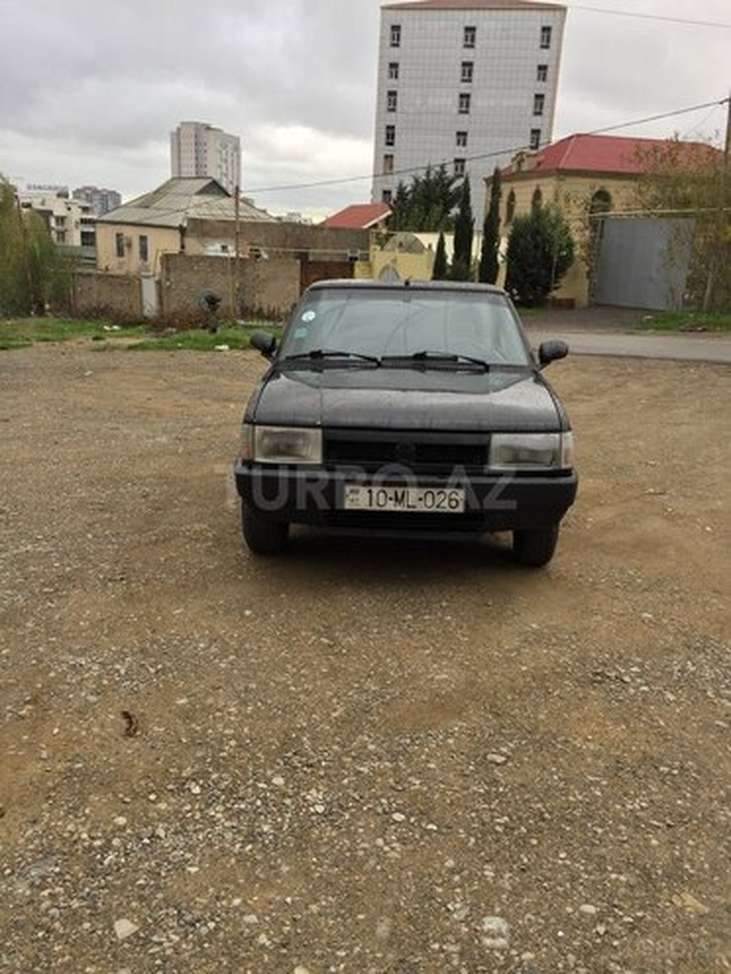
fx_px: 817
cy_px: 487
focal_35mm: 29
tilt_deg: -17.1
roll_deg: -2.8
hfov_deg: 48.2
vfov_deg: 61.7
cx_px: 366
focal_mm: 4.15
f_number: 2.2
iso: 32
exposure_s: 1/102
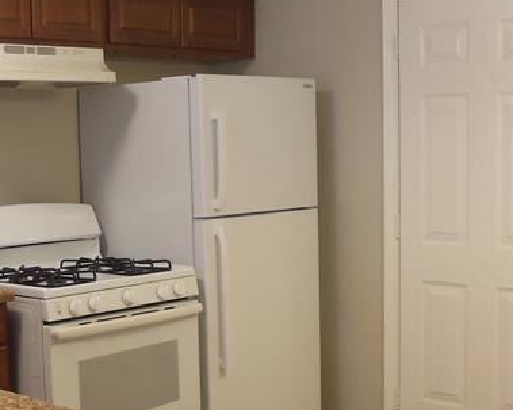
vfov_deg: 23.1
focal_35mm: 66
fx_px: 1002
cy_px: 246
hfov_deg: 28.6
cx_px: 195
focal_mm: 4.5
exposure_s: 1/30
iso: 160
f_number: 3.2
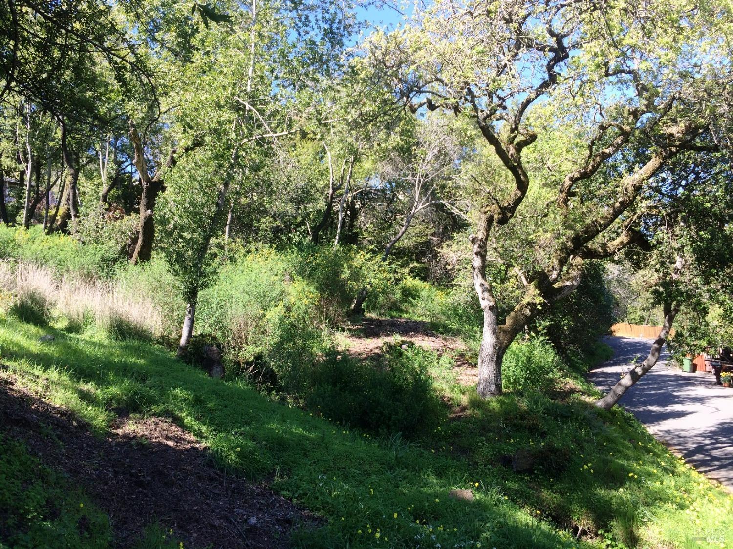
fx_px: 614
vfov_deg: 48.2
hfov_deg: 61.7
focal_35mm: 29
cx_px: 366
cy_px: 274
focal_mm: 4.15
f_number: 2.2
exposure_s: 1/441
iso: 32
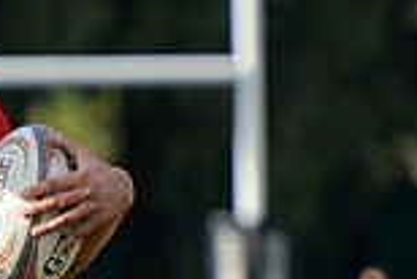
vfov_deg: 1.4
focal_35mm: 1015
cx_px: -338
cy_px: 370
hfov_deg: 2.0
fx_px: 11768
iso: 500
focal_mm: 270
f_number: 4
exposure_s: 1/1250
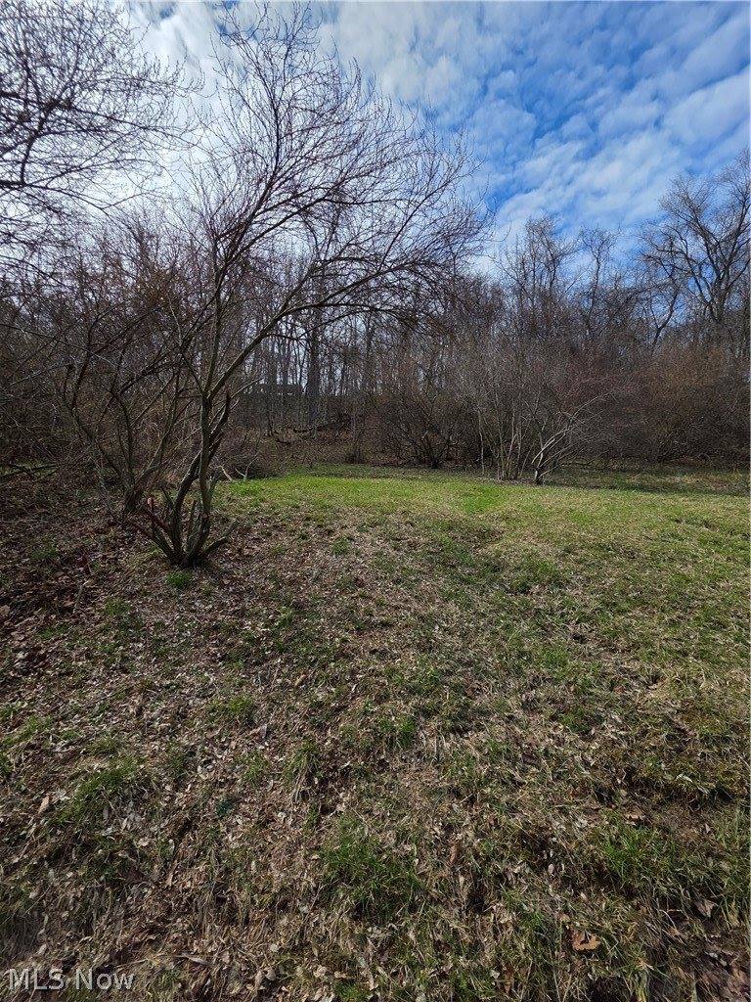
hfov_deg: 89.9
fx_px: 376
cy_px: 501
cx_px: 376
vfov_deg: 106.2
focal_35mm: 13
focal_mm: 2.2
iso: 40
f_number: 1.9
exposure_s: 1/1951
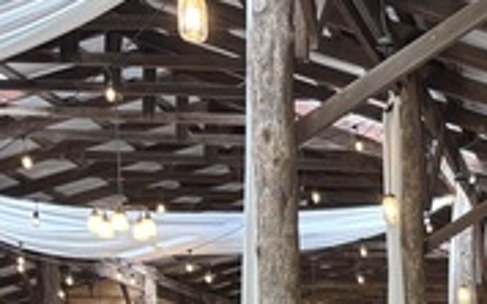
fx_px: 1234
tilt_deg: -4.3
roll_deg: +0.7
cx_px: 687
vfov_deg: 12.6
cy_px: 570
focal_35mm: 93
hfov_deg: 19.9
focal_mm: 5.96
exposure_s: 1/60
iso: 100
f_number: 1.6
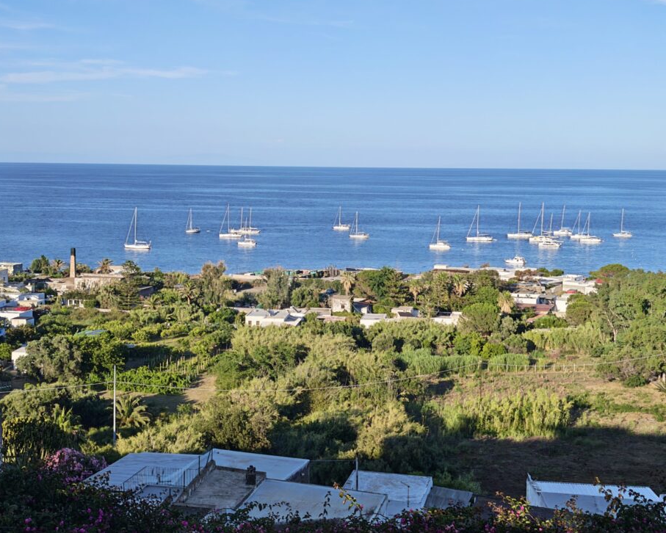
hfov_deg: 38.0
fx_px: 966
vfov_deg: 30.8
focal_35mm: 49
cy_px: 262
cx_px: 336
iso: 50
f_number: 1.6
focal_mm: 6.55
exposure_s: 1/1800
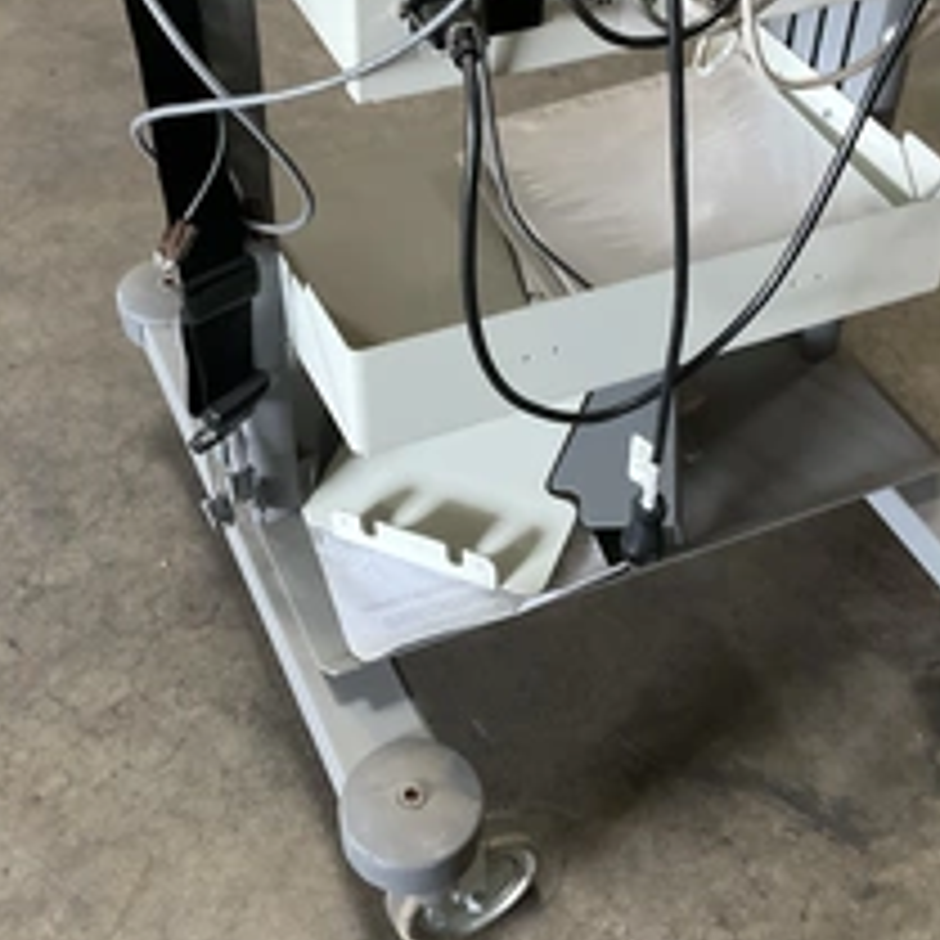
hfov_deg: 34.7
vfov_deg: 34.6
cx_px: 513
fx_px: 1505
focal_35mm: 49
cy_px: 391
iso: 250
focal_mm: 3
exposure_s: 1/40
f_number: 1.8
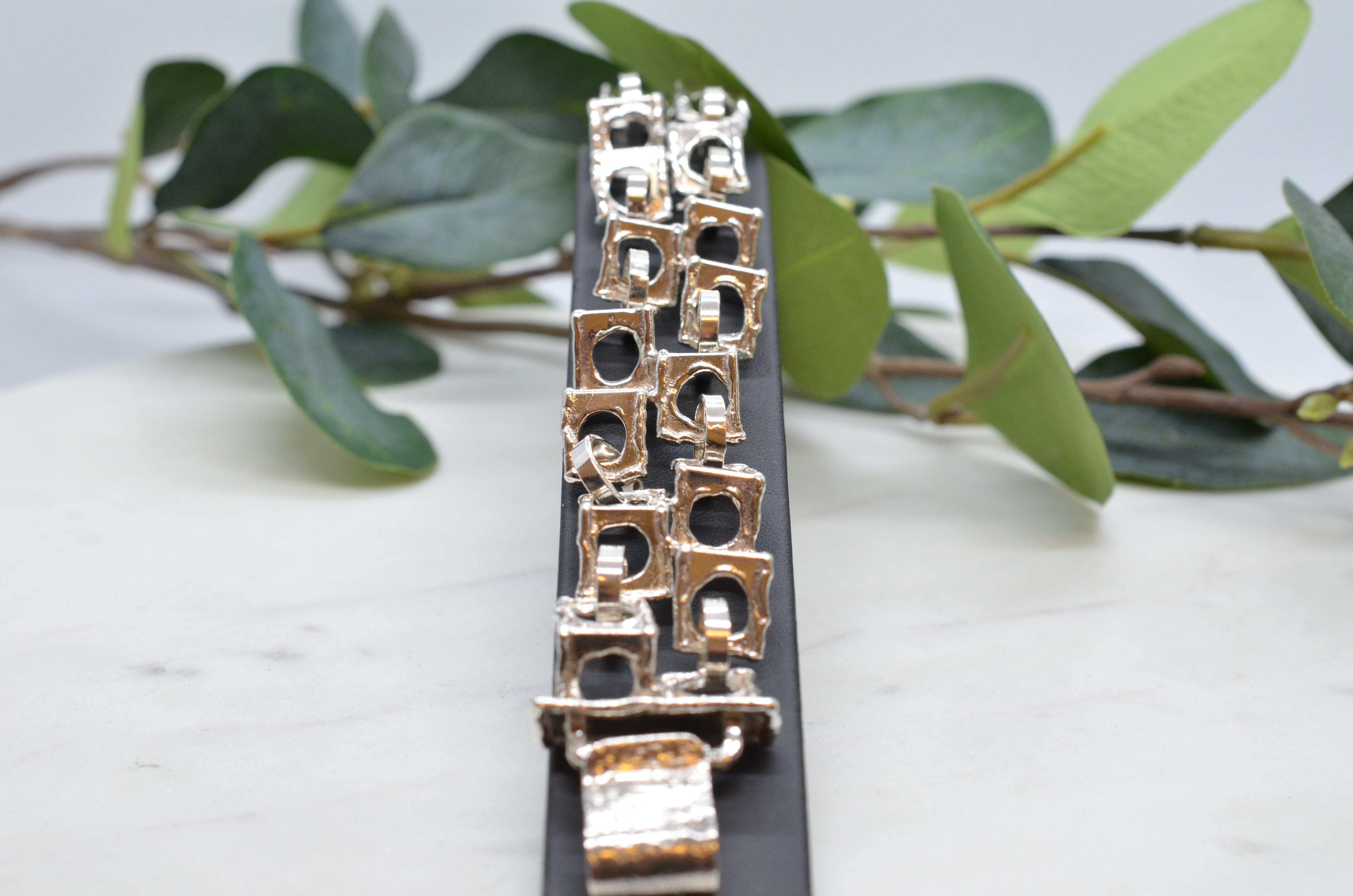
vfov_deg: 22.5
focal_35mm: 60
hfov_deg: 33.5
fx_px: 2250
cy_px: 448
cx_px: 676
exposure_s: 1/125
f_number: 9
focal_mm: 40
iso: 1000
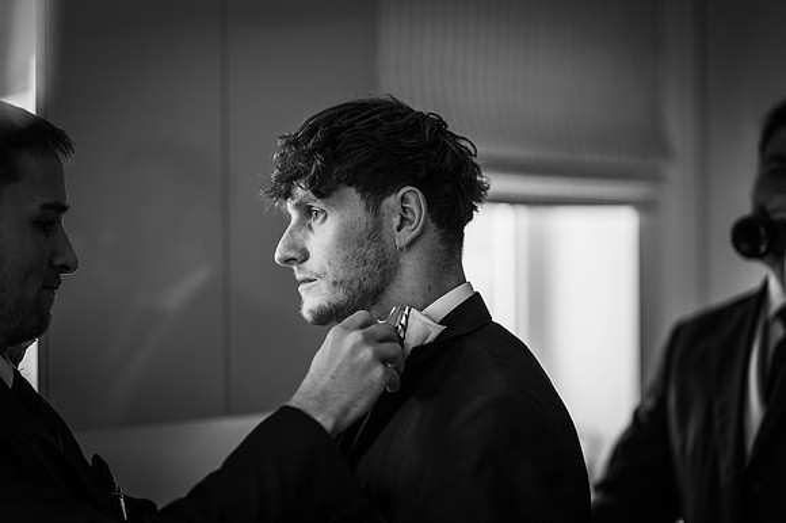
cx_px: 393
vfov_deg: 16.1
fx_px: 1855
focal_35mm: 85
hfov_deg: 23.9
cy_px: 262
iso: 360
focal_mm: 85
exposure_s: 1/200
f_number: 2
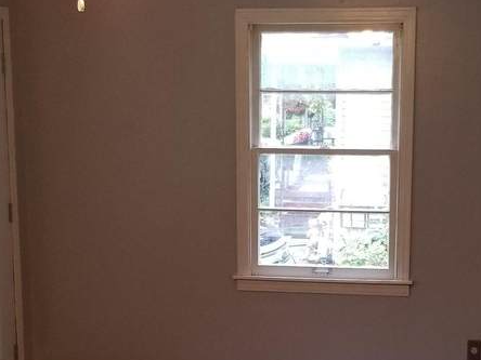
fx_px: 1042
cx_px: 269
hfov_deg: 26.0
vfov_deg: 19.4
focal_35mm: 75
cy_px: 307
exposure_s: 1/60
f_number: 1.7
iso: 125
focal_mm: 4.3
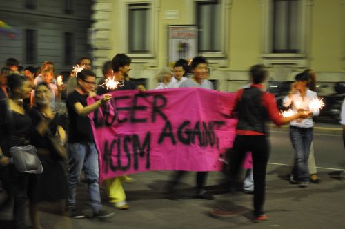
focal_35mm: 82
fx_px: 790
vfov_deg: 16.5
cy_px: 114
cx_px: 172
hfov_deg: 24.6
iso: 1600
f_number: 5.6
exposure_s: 1/5
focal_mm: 55
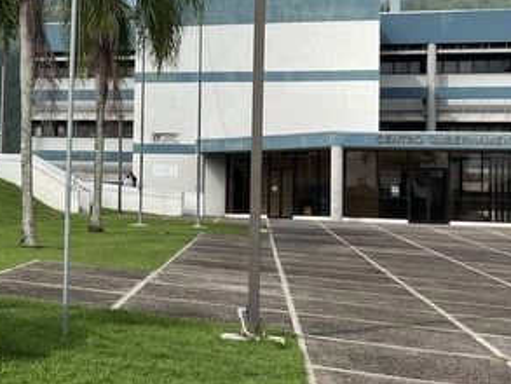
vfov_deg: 20.7
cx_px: -138
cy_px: 143
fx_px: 1049
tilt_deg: +2.4
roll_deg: -1.9
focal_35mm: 71
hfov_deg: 24.3
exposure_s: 1/3311
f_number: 1.6
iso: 50
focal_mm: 5.1
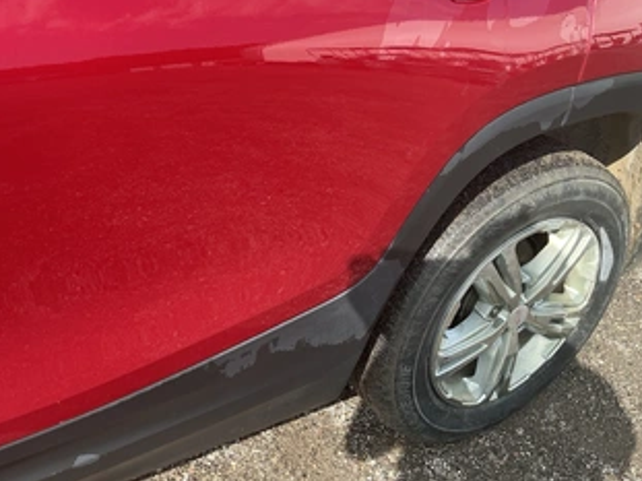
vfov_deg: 39.5
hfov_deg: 51.3
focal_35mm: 36
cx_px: 289
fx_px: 667
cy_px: 200
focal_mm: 3
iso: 25
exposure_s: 1/409
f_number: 1.8
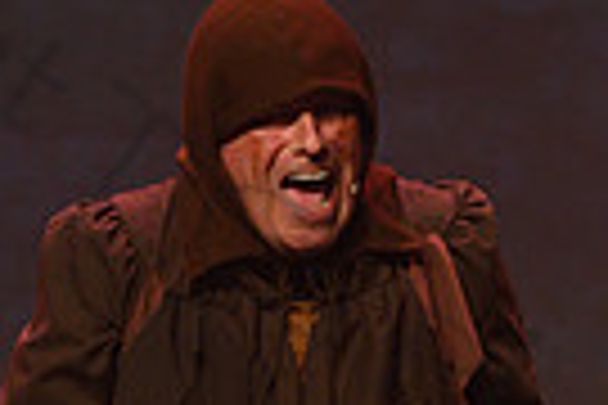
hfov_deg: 6.9
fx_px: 5066
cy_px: 322
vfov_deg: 4.6
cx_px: 365
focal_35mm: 300
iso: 1250
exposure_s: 1/160
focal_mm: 70
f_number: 3.5
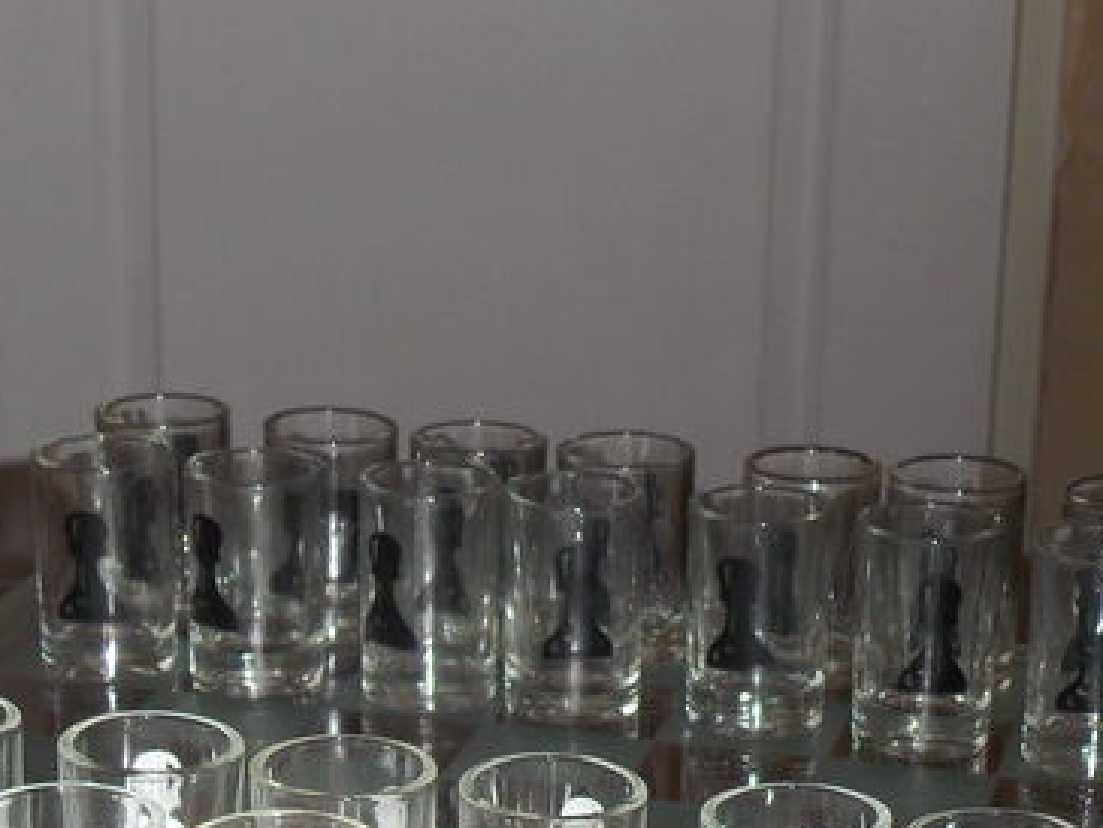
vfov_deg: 13.9
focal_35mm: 104
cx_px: 644
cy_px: 931
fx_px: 3315
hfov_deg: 18.9
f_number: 3.3
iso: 100
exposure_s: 1/50
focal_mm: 6.8
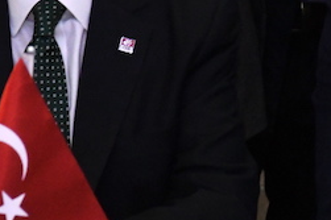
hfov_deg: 6.5
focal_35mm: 316
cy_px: 53
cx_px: -90
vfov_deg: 4.3
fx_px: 2903
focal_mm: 66
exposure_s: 1/250
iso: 8000
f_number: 5.3
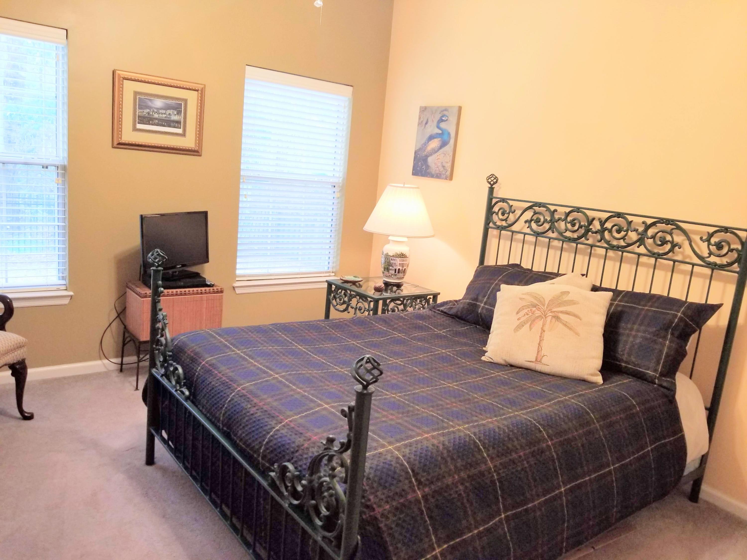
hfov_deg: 67.3
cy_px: 280
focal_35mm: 26
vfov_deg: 53.1
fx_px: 561
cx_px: 374
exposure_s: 1/30
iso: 160
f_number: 1.7
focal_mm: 4.3
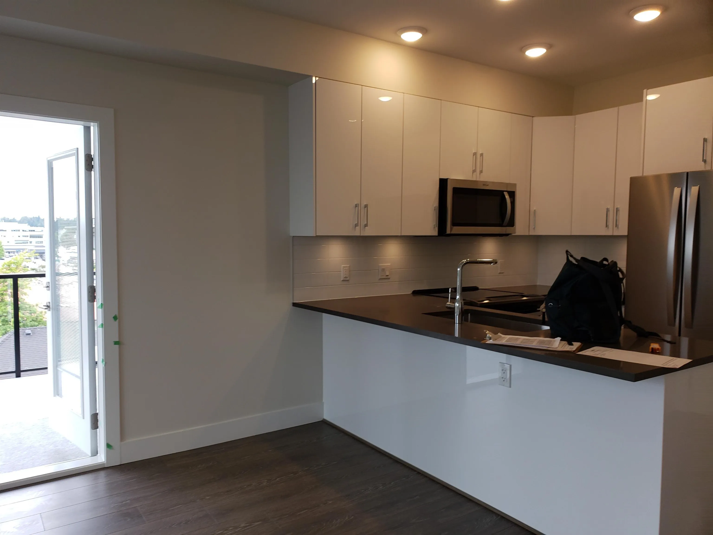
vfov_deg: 53.1
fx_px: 536
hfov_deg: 67.3
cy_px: 268
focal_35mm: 26
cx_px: 356
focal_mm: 4.3
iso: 100
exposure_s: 1/120
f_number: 2.4
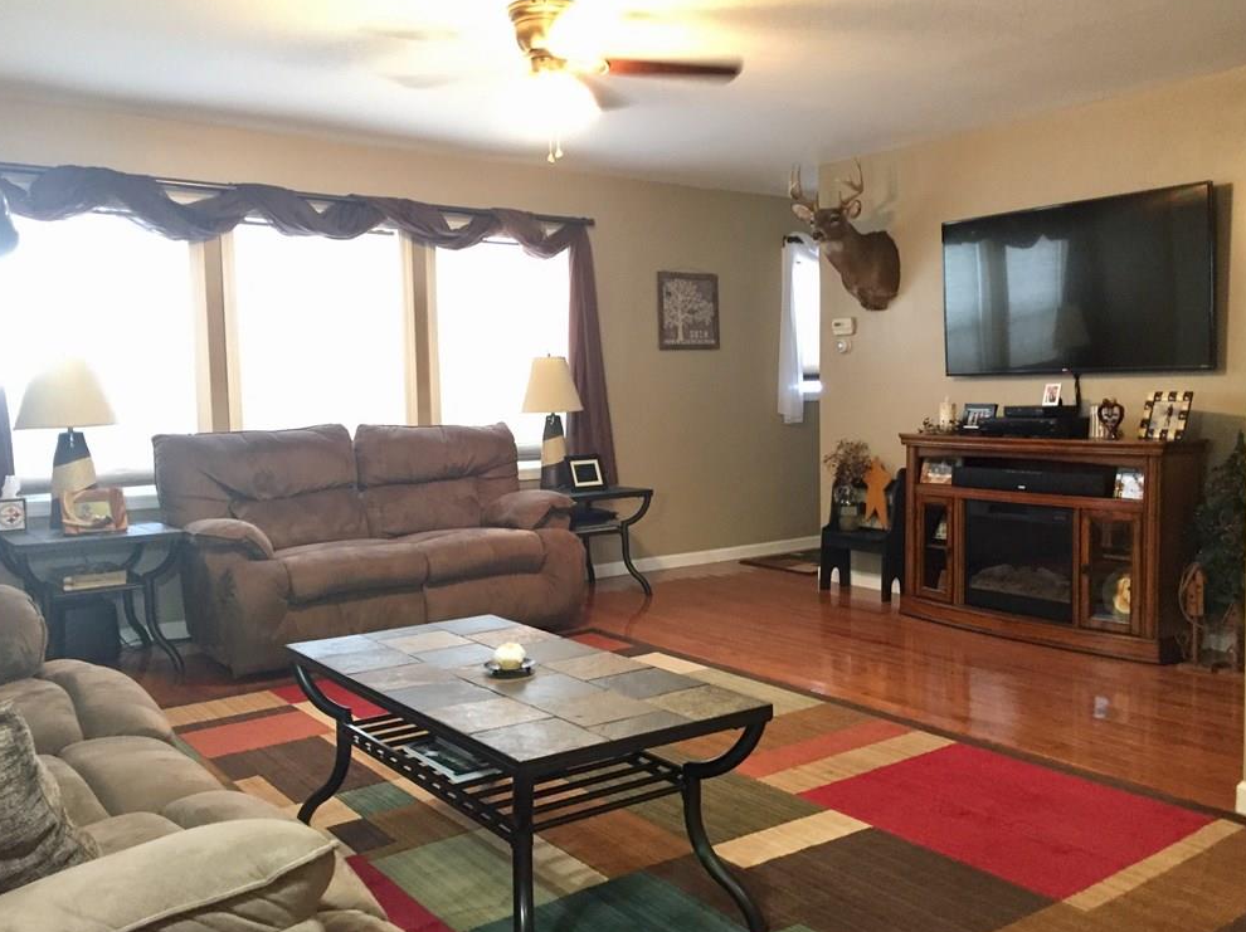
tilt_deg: -4.8
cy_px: 462
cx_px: 629
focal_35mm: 30
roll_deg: +1.8
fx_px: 1079
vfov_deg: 46.7
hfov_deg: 60.0
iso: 250
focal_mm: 4.15
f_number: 2.2
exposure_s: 1/15
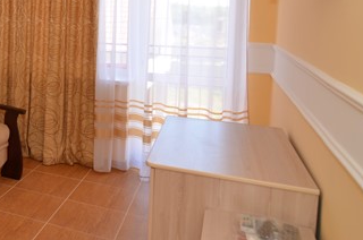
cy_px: 33
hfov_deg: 39.3
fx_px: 415
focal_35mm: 41
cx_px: -31
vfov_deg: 31.1
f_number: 4
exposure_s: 1/60
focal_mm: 11
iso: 100
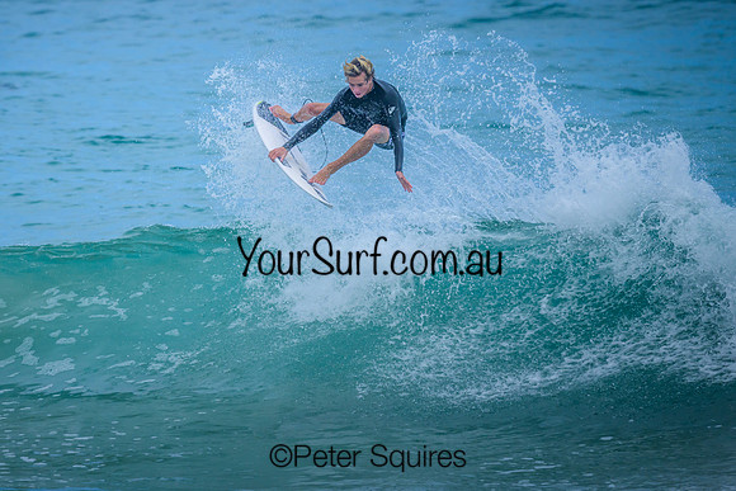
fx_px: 22474
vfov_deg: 1.3
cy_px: 165
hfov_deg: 1.9
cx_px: 264
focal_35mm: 1099
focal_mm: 800
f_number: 6.3
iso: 450
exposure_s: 1/2500
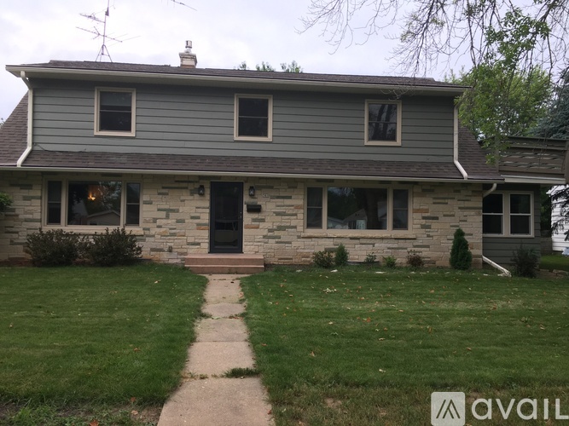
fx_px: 477
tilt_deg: +3.1
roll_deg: -1.6
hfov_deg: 61.7
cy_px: 213
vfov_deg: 48.2
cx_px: 284
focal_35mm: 29
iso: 32
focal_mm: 4.15
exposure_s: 1/120
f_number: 2.2
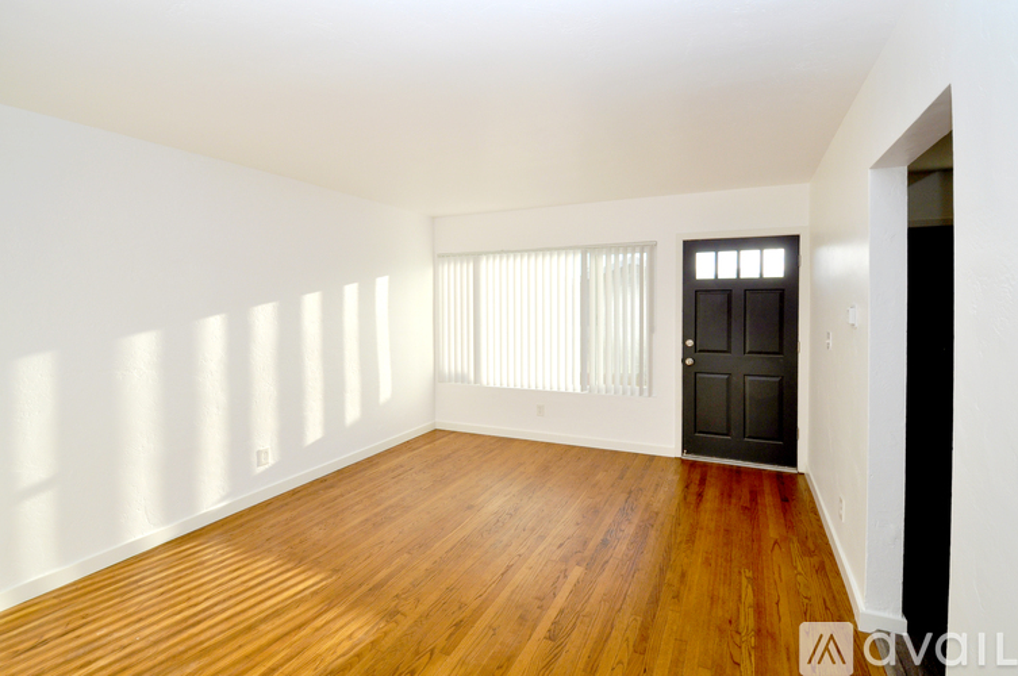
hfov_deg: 95.1
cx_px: 509
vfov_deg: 71.9
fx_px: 466
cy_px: 338
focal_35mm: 16
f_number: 7.1
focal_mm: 11
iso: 200
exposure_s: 1/200
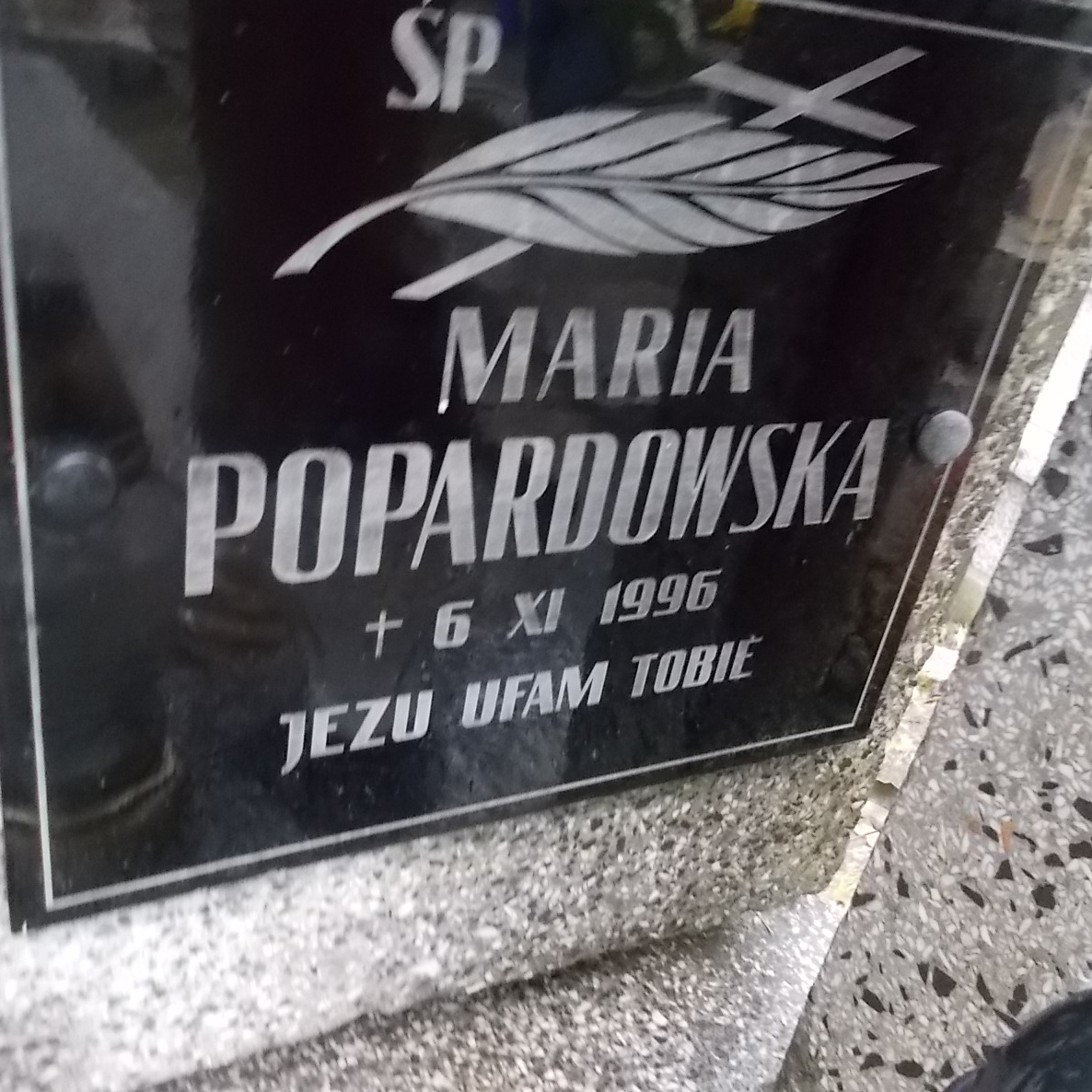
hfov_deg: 52.4
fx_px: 1106
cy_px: 543
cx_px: 493
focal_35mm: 31
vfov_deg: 52.5
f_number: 3.2
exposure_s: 1/25
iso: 400
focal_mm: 4.6
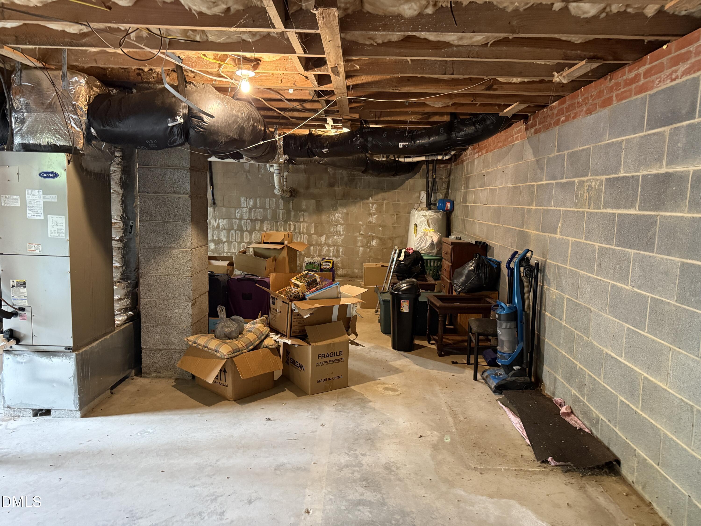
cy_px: 263
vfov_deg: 56.8
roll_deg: -3.3
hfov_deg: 71.6
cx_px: 350
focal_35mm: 24
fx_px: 486
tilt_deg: -6.6
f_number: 1.78
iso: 800
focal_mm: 6.76
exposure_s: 1/40
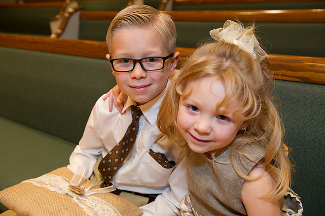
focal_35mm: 36
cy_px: 108
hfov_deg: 53.2
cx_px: 162
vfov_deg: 36.8
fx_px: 325
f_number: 4
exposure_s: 1/80
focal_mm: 36
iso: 1250
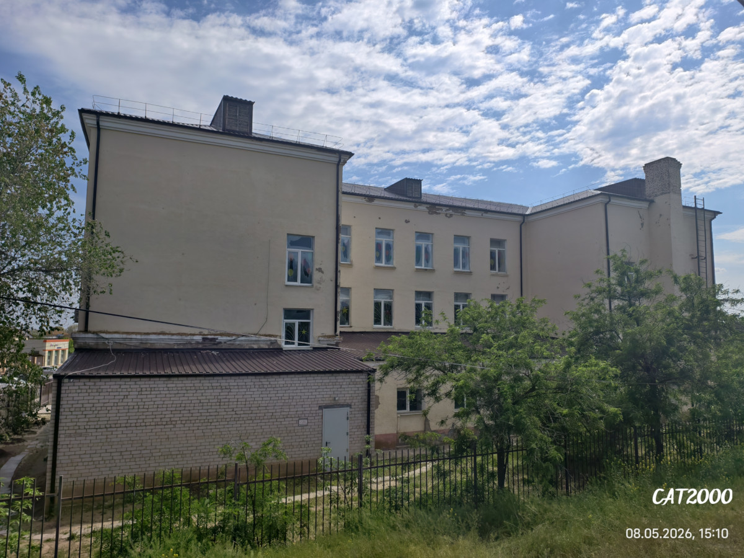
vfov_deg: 58.9
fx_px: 494
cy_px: 279
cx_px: 372
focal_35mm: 23
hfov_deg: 73.9
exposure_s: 1/9174
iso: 72
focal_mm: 6.54
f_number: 1.57
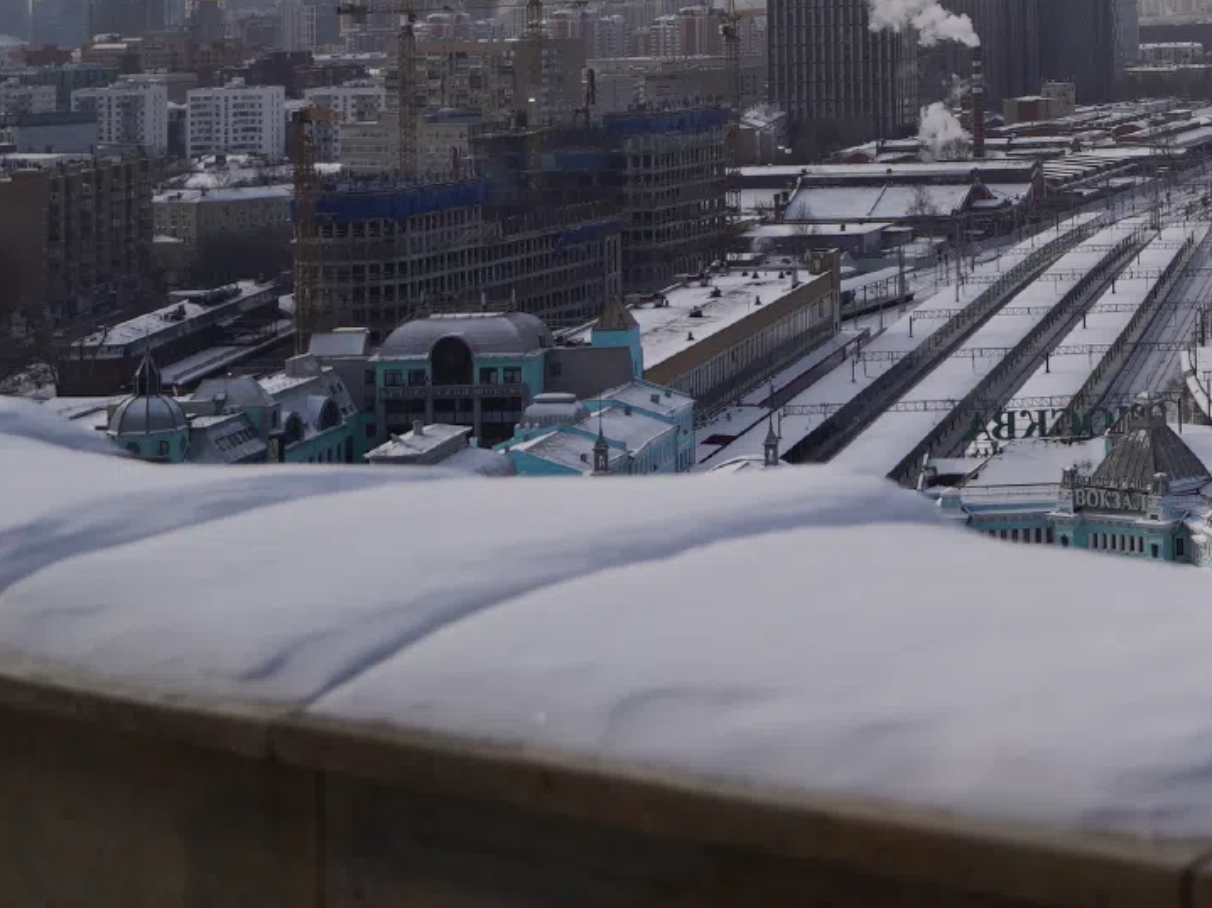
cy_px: -408
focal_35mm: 90
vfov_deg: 15.3
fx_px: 3150
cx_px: 1575
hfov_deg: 20.0
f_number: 2.8
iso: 100
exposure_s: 1/3200
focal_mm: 28
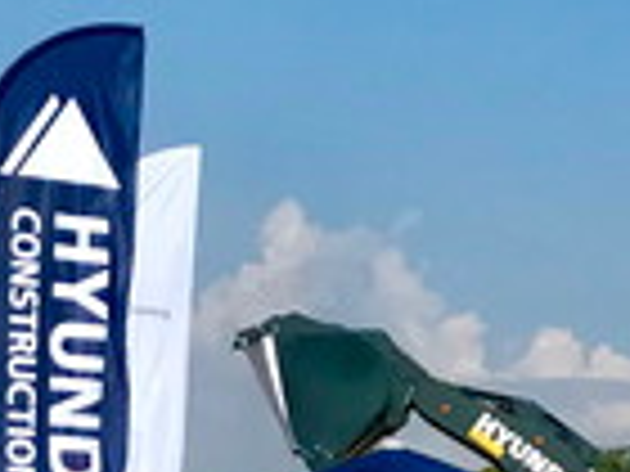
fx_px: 2930
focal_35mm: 161
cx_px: 1228
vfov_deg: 8.7
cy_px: 962
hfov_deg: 11.2
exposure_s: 1/2457
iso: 20
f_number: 1.8
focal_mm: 3.99
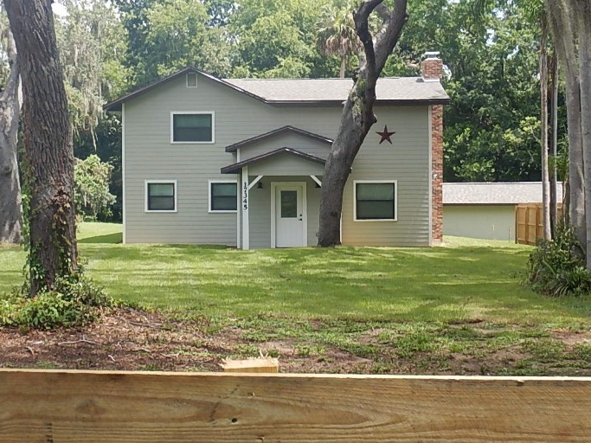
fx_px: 1127
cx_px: 260
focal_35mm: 66
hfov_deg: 29.4
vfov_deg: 22.2
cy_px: 173
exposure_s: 1/320
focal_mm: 7.8
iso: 125
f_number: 4.3
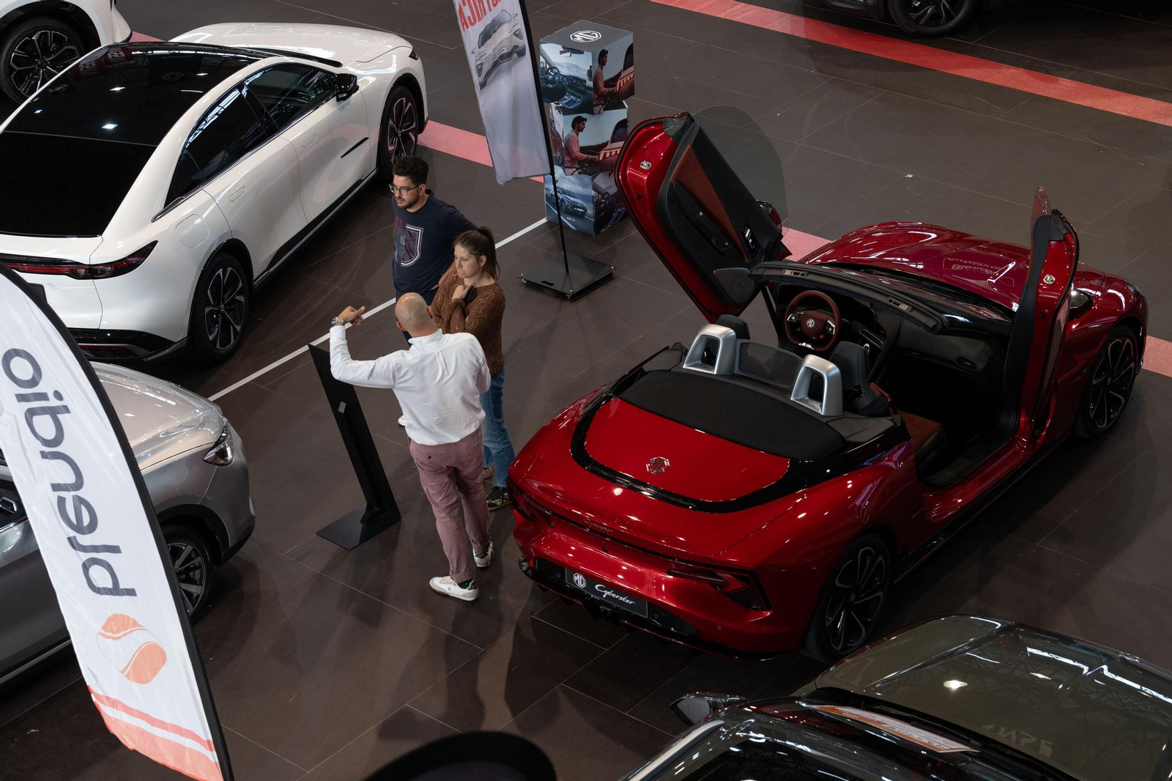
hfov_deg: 28.8
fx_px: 2278
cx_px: 586
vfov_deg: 19.4
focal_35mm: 70
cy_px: 390
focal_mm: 70
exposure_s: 1/100
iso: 1000
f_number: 6.3
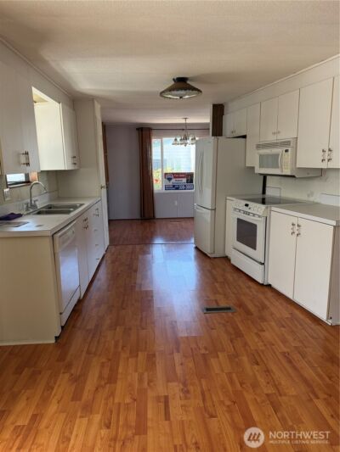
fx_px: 314
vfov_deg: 71.6
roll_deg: -0.7
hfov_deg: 56.8
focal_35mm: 24
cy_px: 226
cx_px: 170
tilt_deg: -10.0
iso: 200
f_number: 1.78
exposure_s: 1/204
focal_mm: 6.76
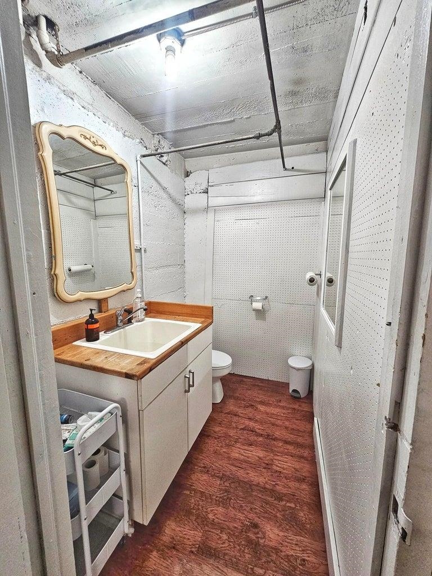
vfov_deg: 106.2
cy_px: 288
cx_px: 216
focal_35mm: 13
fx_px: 216
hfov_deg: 89.9
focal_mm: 2.2
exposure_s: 1/60
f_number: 2.2
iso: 250
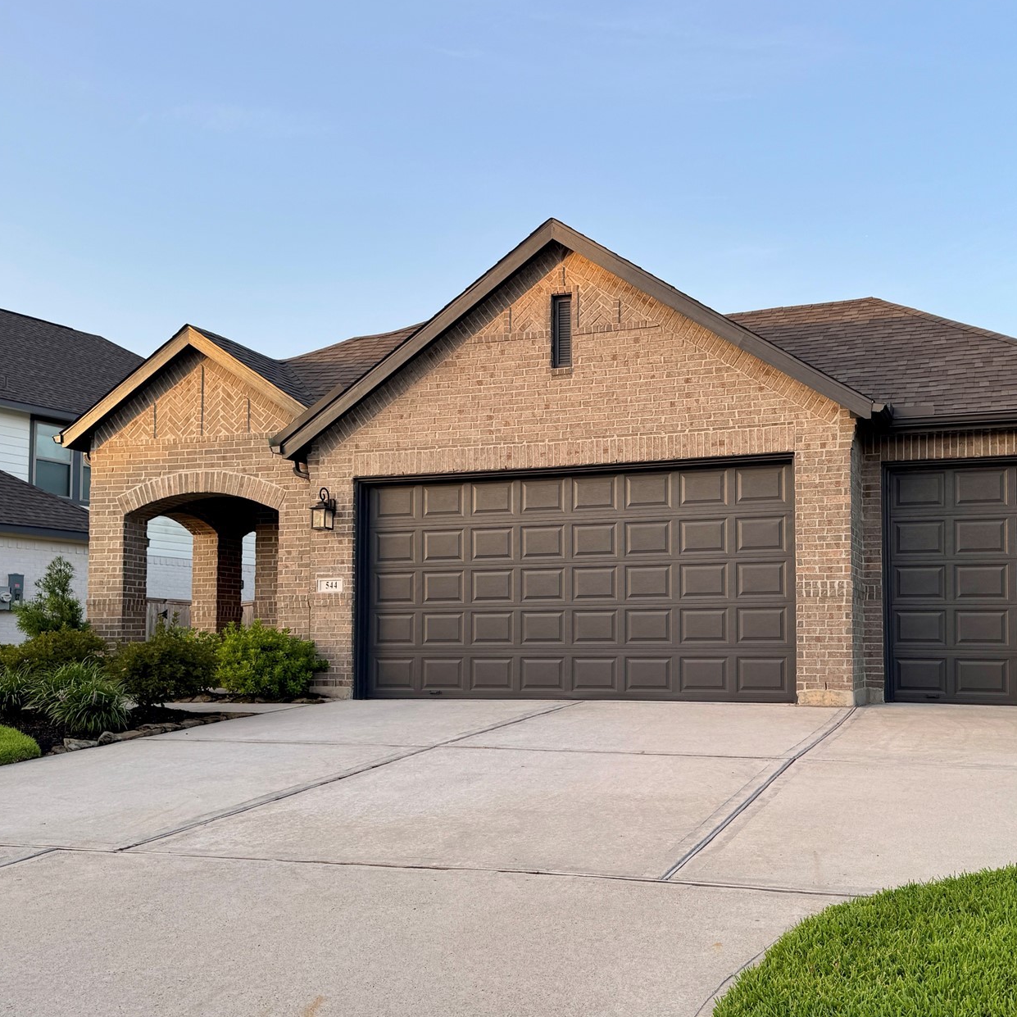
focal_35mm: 35
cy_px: 592
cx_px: 606
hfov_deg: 47.0
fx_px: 1163
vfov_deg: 47.0
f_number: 1.78
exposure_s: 1/604
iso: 80
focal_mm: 6.76
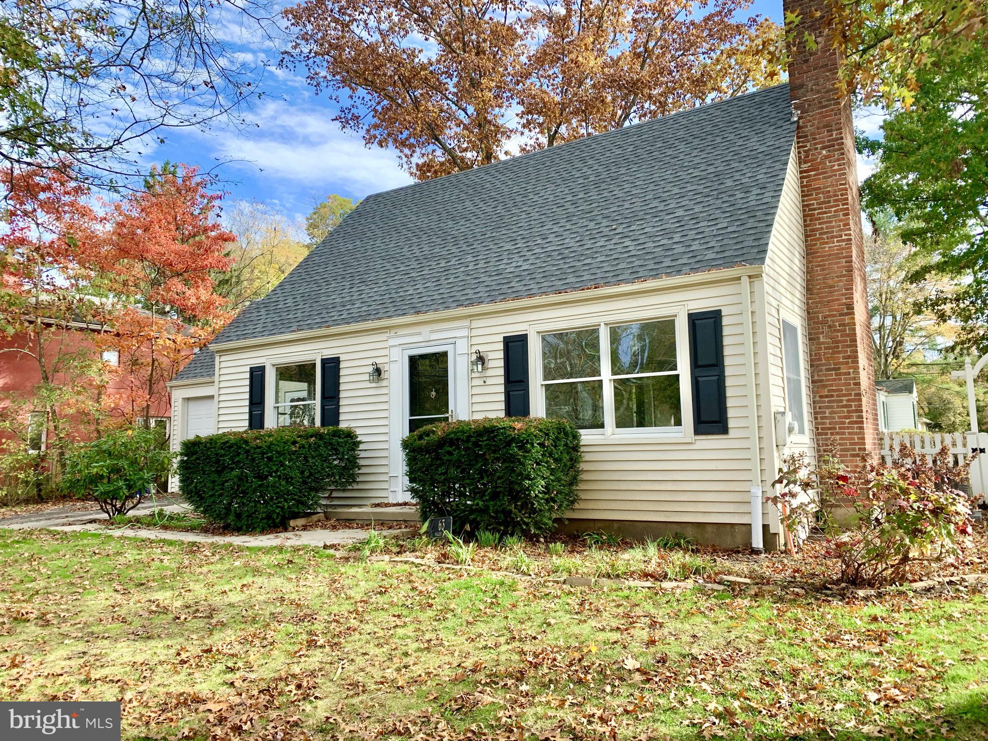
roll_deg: +1.4
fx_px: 742
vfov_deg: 53.1
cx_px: 494
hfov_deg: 67.3
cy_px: 370
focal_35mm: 26
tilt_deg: +7.7
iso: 25
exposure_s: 1/620
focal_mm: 4.25
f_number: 1.8
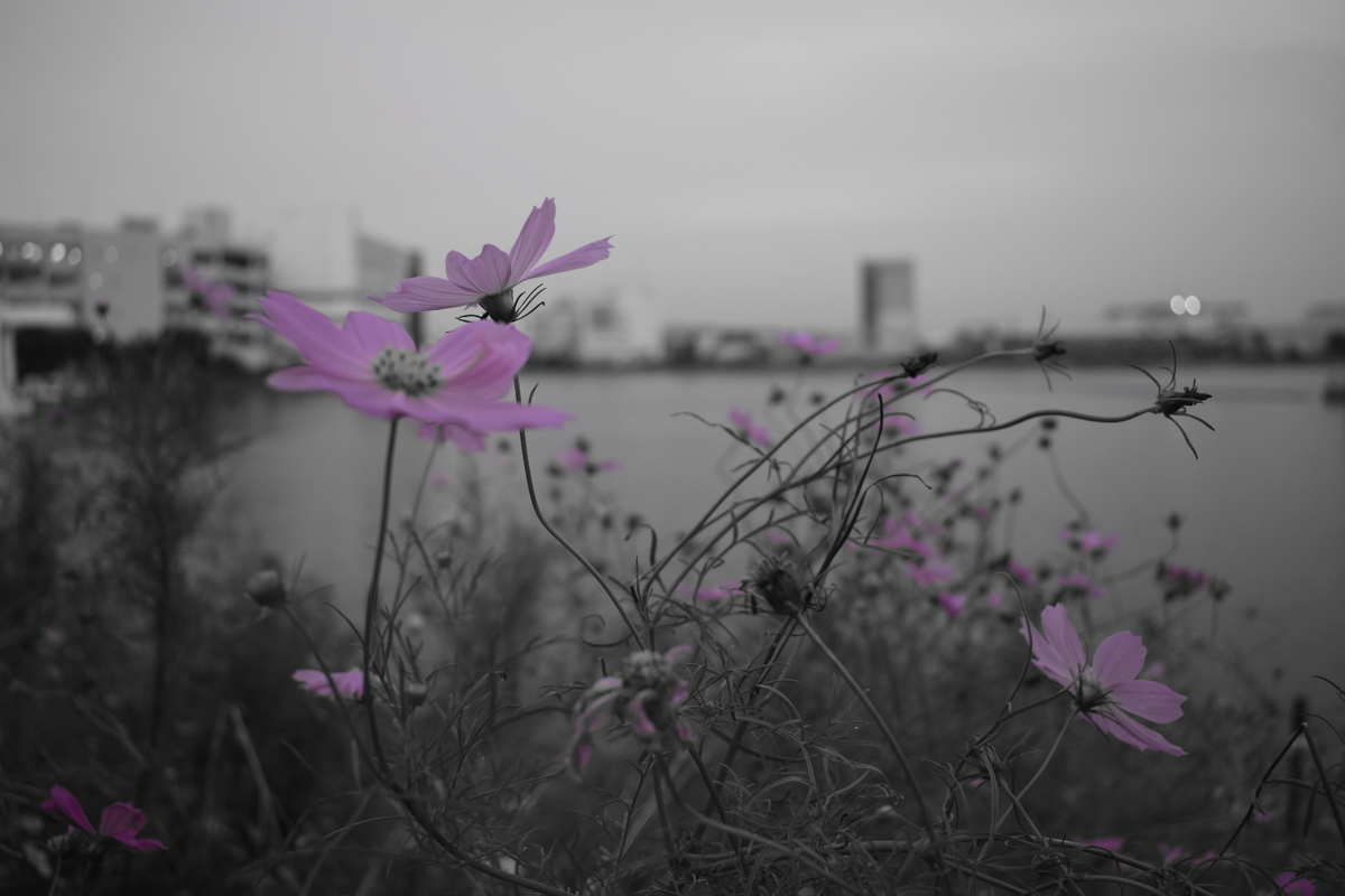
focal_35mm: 33
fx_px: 1233
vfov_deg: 40.0
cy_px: 448
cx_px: 672
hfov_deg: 57.2
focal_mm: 22
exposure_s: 1/60
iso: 450
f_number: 4
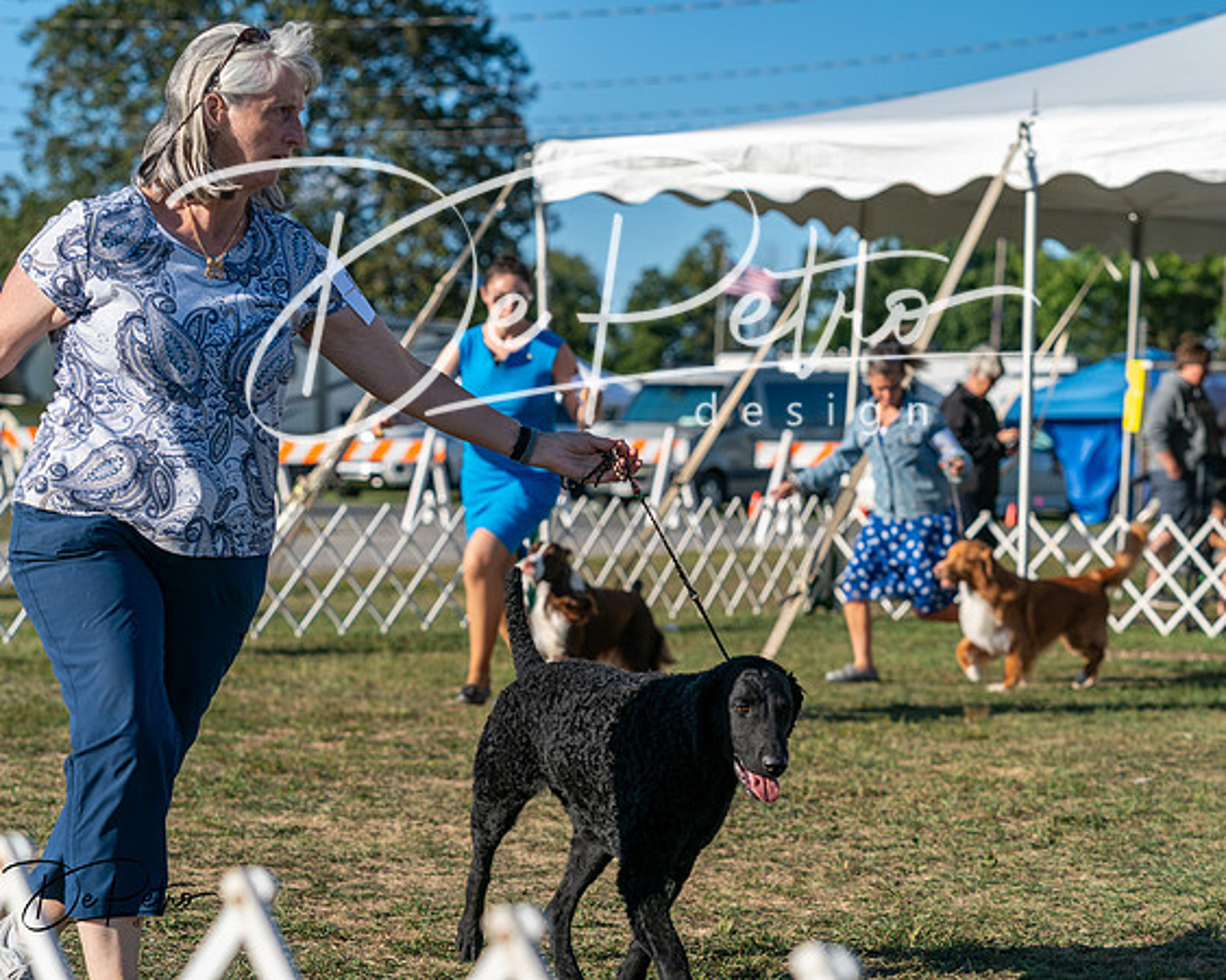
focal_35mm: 93
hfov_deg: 20.5
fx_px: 3390
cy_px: 490
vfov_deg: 16.4
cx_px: 613
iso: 125
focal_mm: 83
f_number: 4.5
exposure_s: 1/1250
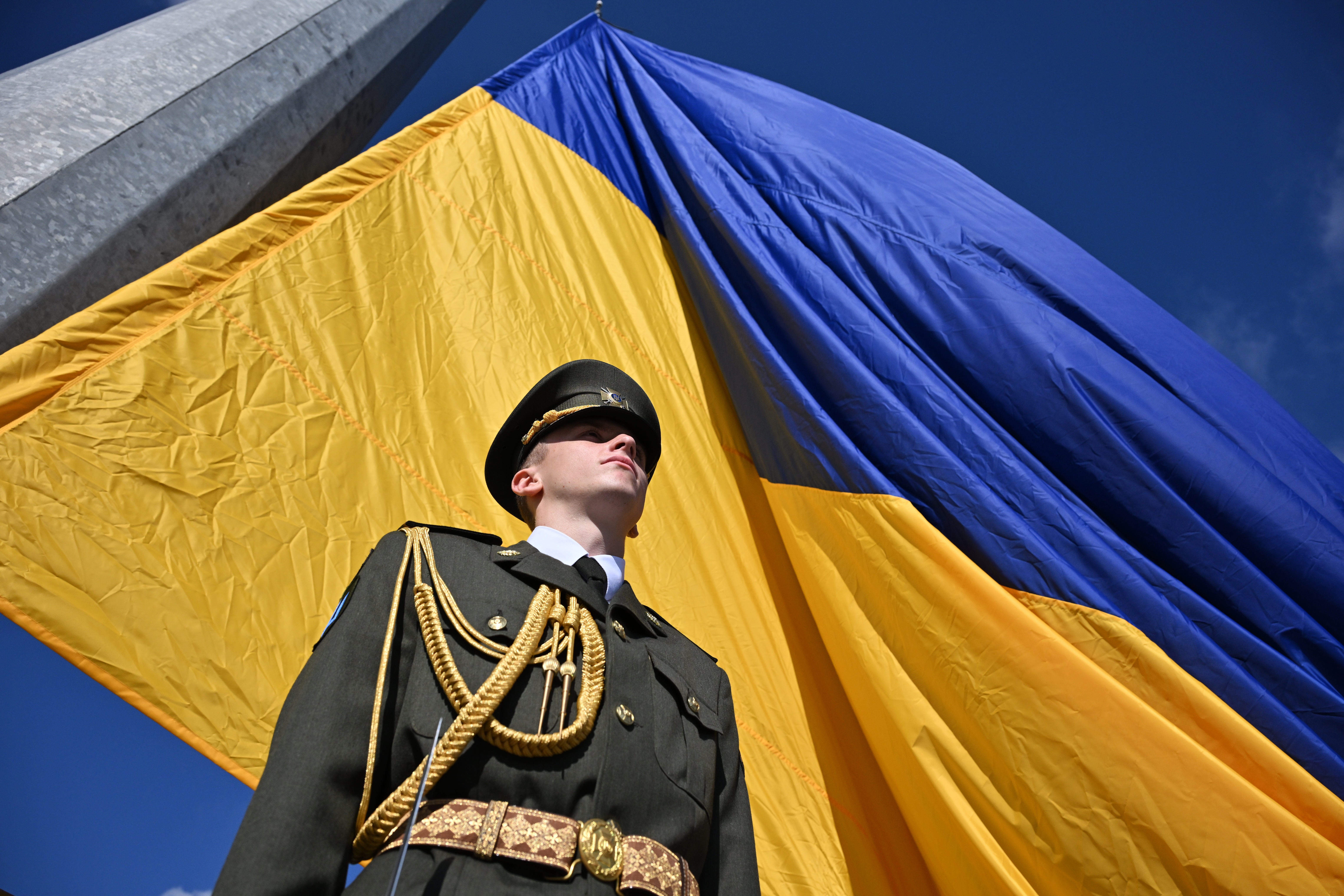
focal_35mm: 24
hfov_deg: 73.7
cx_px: 672
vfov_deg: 53.1
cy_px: 448
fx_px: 896
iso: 500
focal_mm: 24
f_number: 5
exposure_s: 1/8000
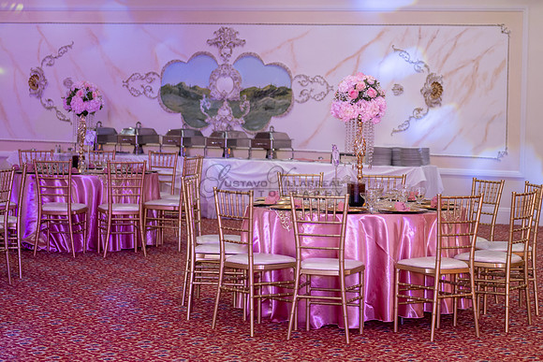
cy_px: 128
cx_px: 350
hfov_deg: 20.9
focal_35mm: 97
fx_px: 1465
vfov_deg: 14.1
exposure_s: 1/80
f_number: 2.8
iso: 400
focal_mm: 70
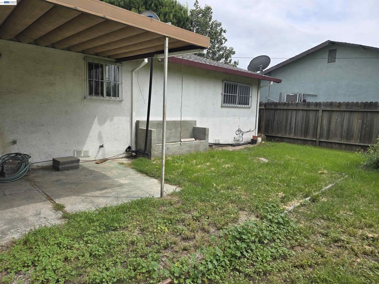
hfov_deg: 73.9
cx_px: 190
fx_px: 252
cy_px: 142
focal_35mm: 23
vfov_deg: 58.9
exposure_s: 1/601
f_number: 1.7
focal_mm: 6.3
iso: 12
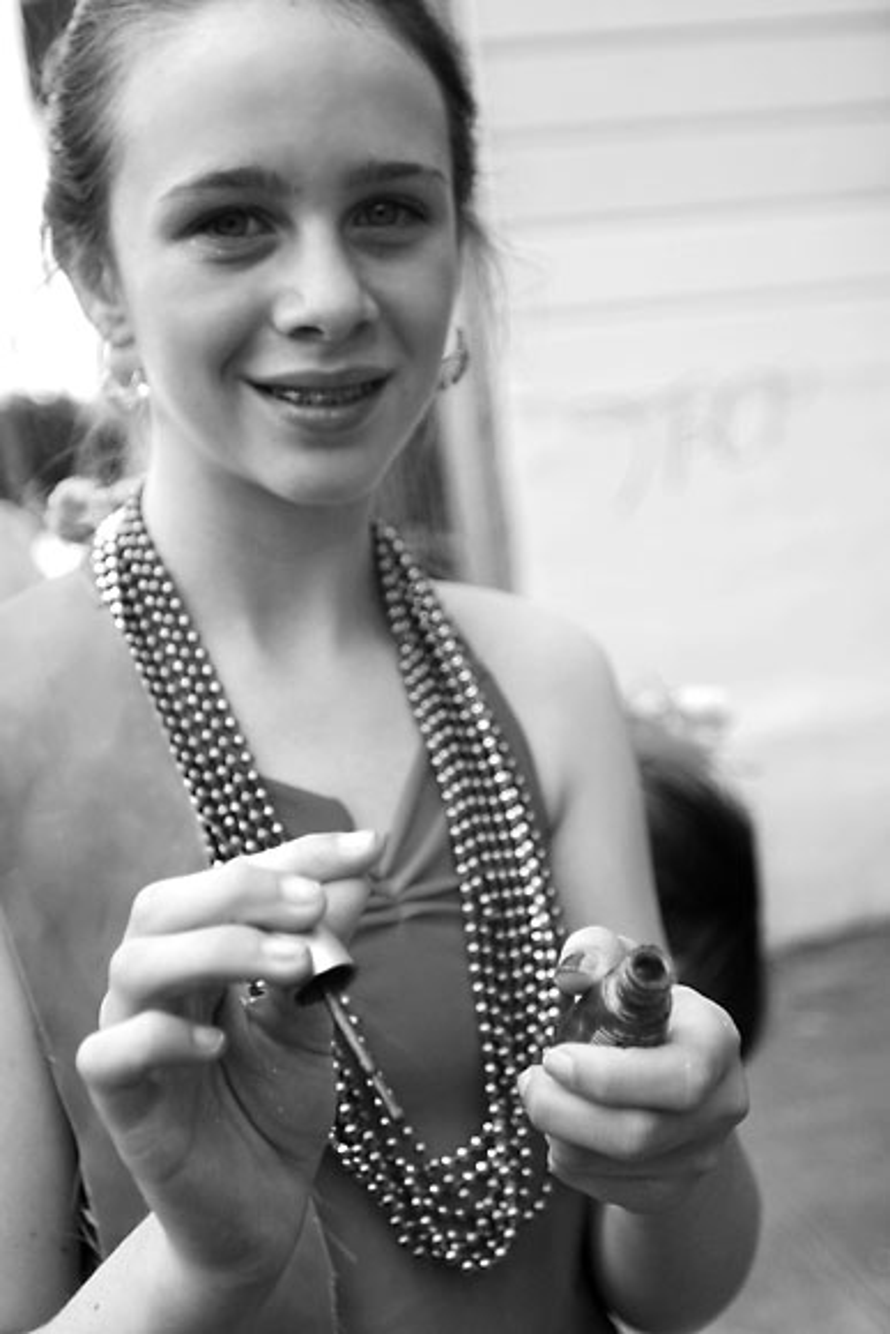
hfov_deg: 29.9
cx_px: 445
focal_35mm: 45
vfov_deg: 43.6
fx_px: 1668
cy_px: 667
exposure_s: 1/640
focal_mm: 30
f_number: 2.8
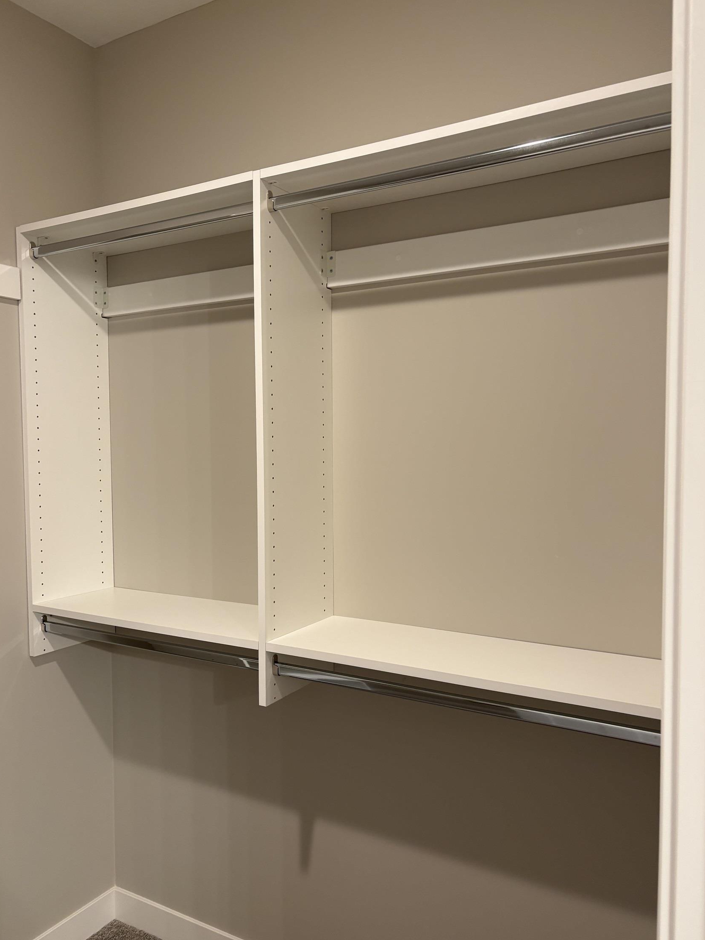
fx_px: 733
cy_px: 474
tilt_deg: -2.1
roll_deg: +0.7
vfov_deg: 65.3
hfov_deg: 51.3
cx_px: 354
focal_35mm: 27
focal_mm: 5.96
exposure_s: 1/60
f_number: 1.6
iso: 125
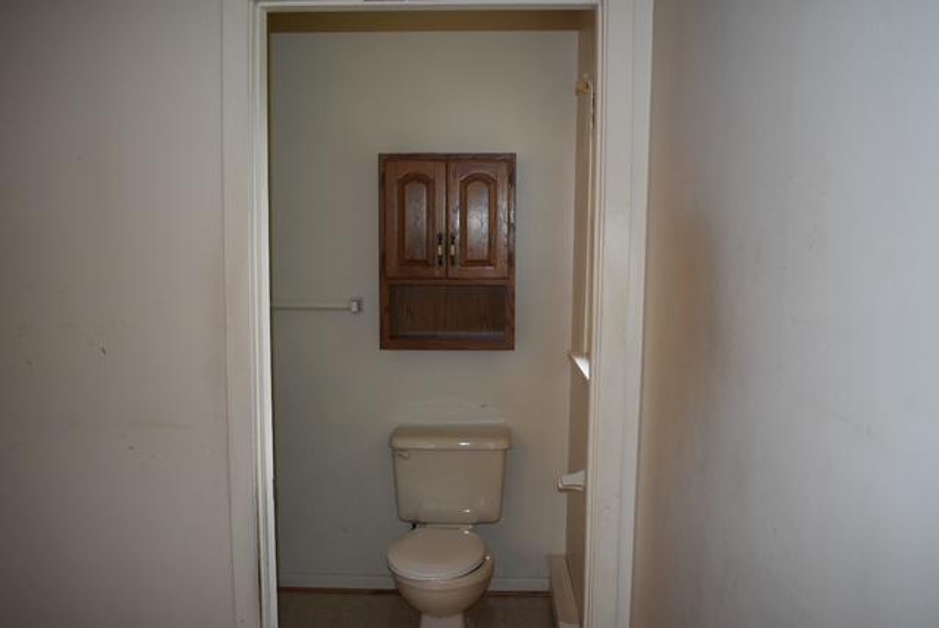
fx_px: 783
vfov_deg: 43.7
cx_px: 470
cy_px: 314
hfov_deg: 61.9
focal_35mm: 30
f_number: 3.8
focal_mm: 20
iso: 1250
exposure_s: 1/125
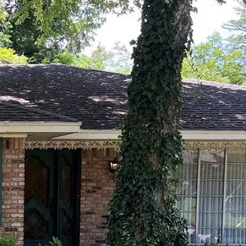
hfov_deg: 18.6
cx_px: -134
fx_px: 651
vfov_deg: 20.9
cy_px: 222
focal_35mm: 81
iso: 40
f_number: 1.6
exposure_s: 1/235
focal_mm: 5.1
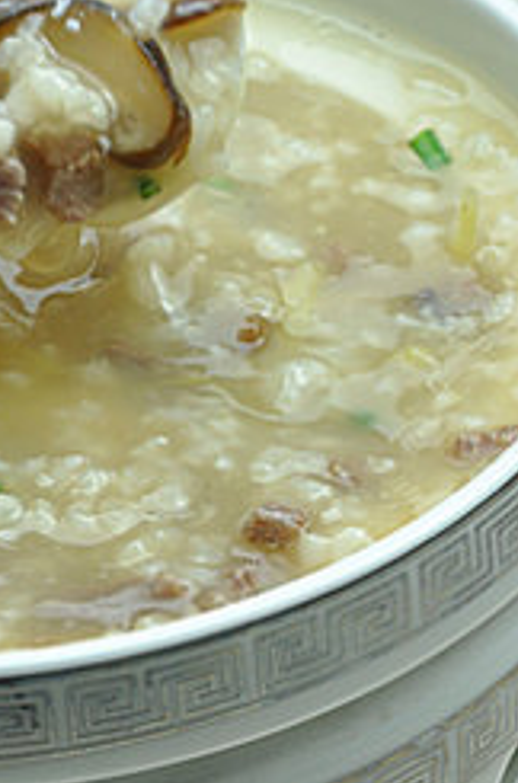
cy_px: 300
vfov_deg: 4.7
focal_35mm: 444
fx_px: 9646
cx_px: -26
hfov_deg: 3.1
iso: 400
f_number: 5.6
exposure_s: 1/125
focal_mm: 105
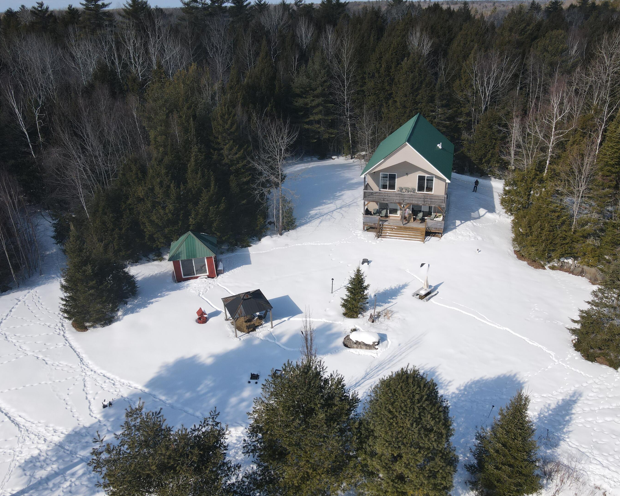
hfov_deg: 66.0
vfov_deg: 54.9
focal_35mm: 26
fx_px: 477
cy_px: 254
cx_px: 324
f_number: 2.8
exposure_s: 1/1250
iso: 100
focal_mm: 4.5
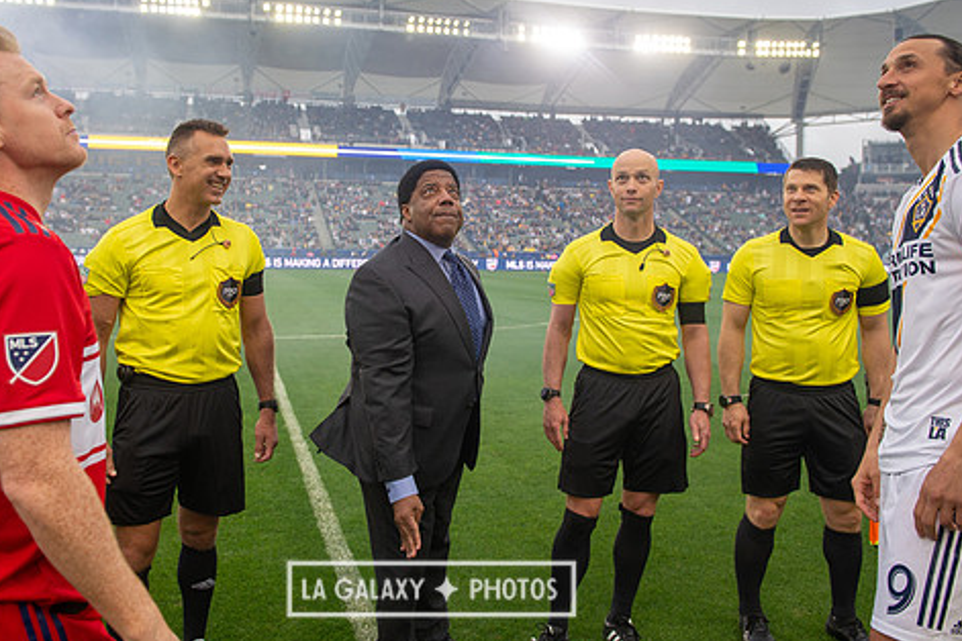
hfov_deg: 58.6
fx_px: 855
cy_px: 283
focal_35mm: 32
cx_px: 431
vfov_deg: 41.1
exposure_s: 1/640
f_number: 3.5
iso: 500
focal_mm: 26
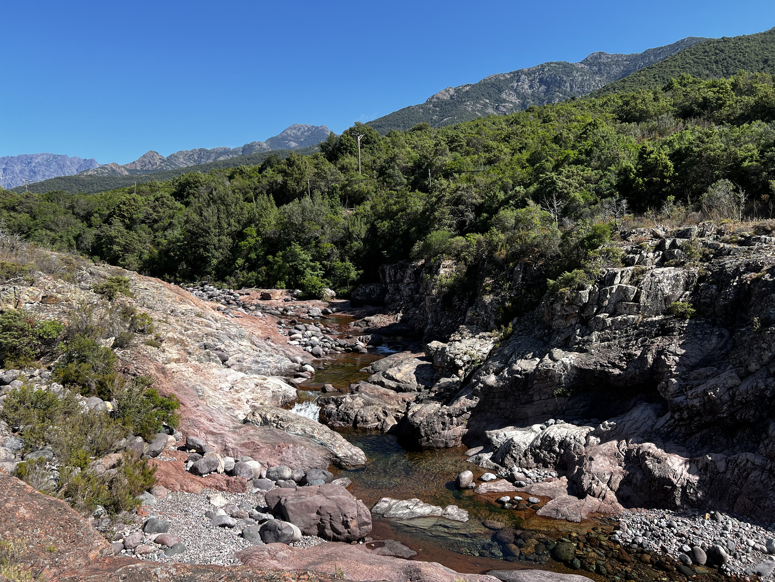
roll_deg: +0.7
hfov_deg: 67.3
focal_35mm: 26
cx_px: 388
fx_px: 582
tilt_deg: -3.6
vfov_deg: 53.1
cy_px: 291
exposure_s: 1/2571
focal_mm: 5.7
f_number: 1.5
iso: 50
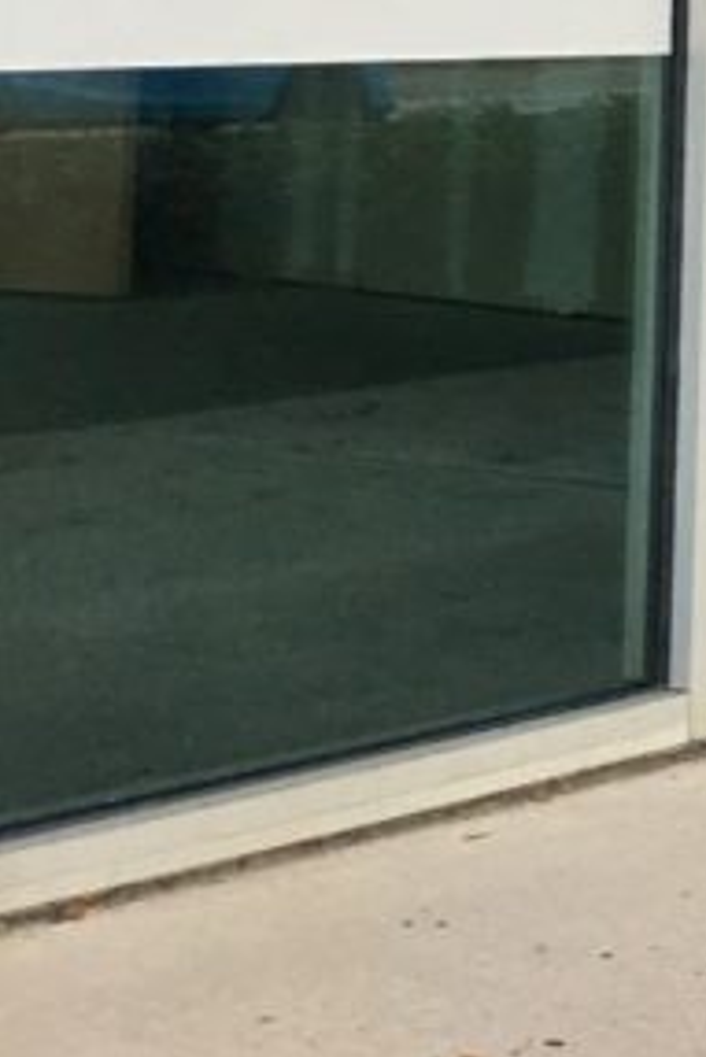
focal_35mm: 108
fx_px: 3173
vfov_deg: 18.1
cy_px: -152
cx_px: 1416
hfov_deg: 11.4
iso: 40
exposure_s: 1/30
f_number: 2.2
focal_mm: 4.15
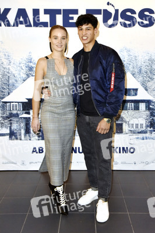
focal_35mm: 40
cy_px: 116
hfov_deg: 33.3
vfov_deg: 48.5
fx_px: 259
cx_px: 78
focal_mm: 40
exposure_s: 1/80
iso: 5000
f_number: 5.6
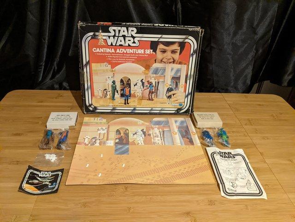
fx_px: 230
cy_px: 111
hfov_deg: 65.3
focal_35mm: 27
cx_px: 148
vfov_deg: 51.4
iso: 927
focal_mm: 4.44
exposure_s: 1/25
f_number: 1.8
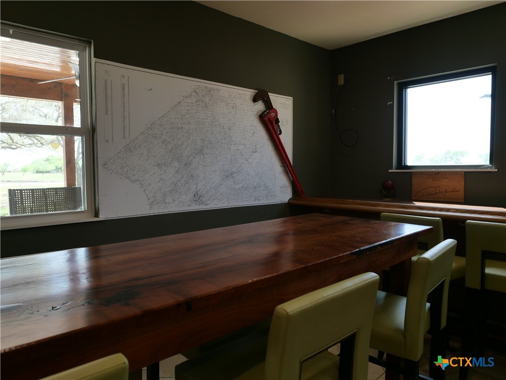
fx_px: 351
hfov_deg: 71.6
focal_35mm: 24
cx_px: 253
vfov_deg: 56.8
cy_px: 190
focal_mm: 12
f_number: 2.8
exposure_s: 1/200
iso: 200
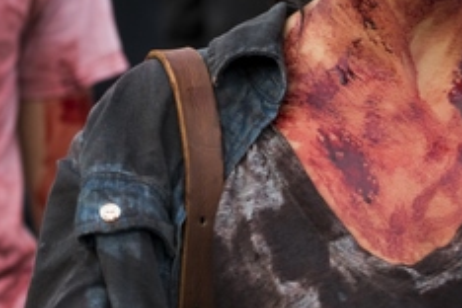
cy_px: -62
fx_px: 3798
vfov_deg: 4.6
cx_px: 170
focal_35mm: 296
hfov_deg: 7.0
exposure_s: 1/250
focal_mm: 99
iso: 1600
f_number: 6.3
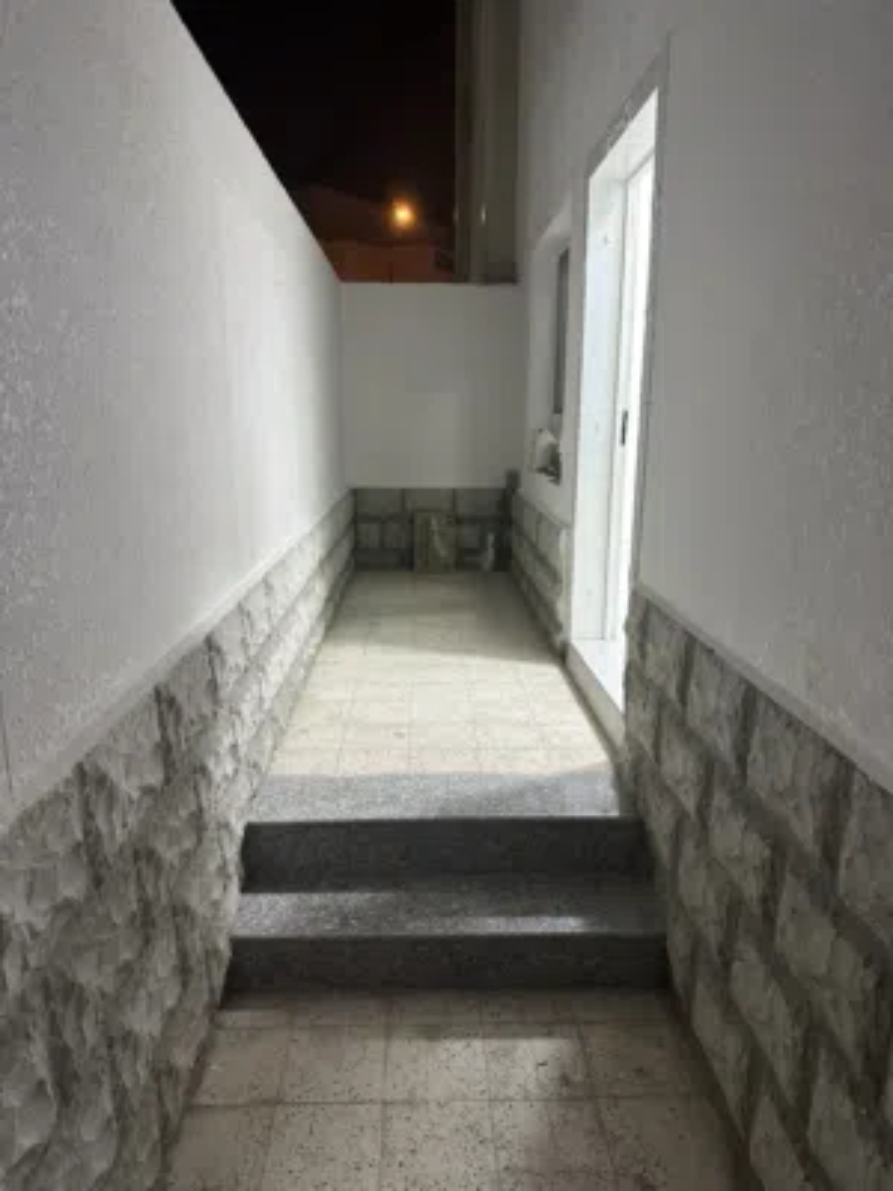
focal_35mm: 24
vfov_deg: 71.6
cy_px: 596
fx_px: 826
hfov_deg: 56.8
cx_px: 446
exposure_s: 1/59
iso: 250
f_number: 1.78
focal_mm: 6.86
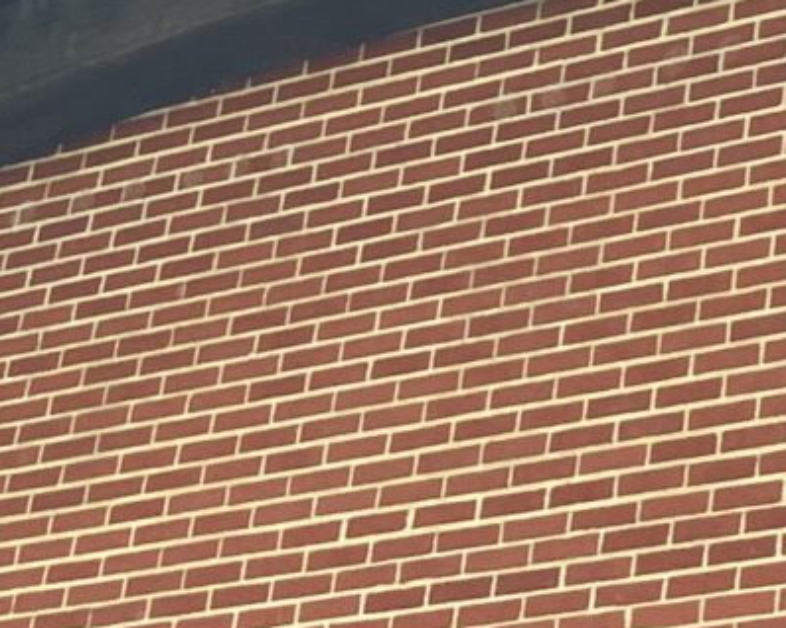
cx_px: 440
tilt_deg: +38.7
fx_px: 4092
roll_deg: -12.0
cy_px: -802
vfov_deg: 8.2
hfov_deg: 11.0
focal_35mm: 176
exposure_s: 1/142
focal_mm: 3.99
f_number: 1.8
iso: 32
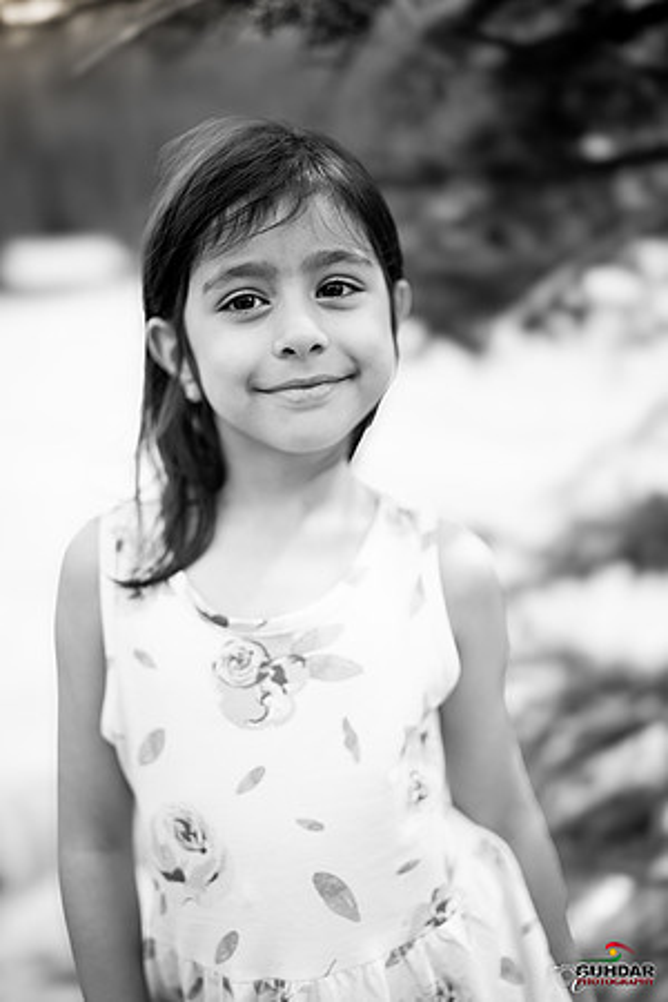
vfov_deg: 54.4
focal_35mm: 35
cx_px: 334
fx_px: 974
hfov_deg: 37.9
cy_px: 501
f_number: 1.2
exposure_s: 1/4000
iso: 200
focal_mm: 35
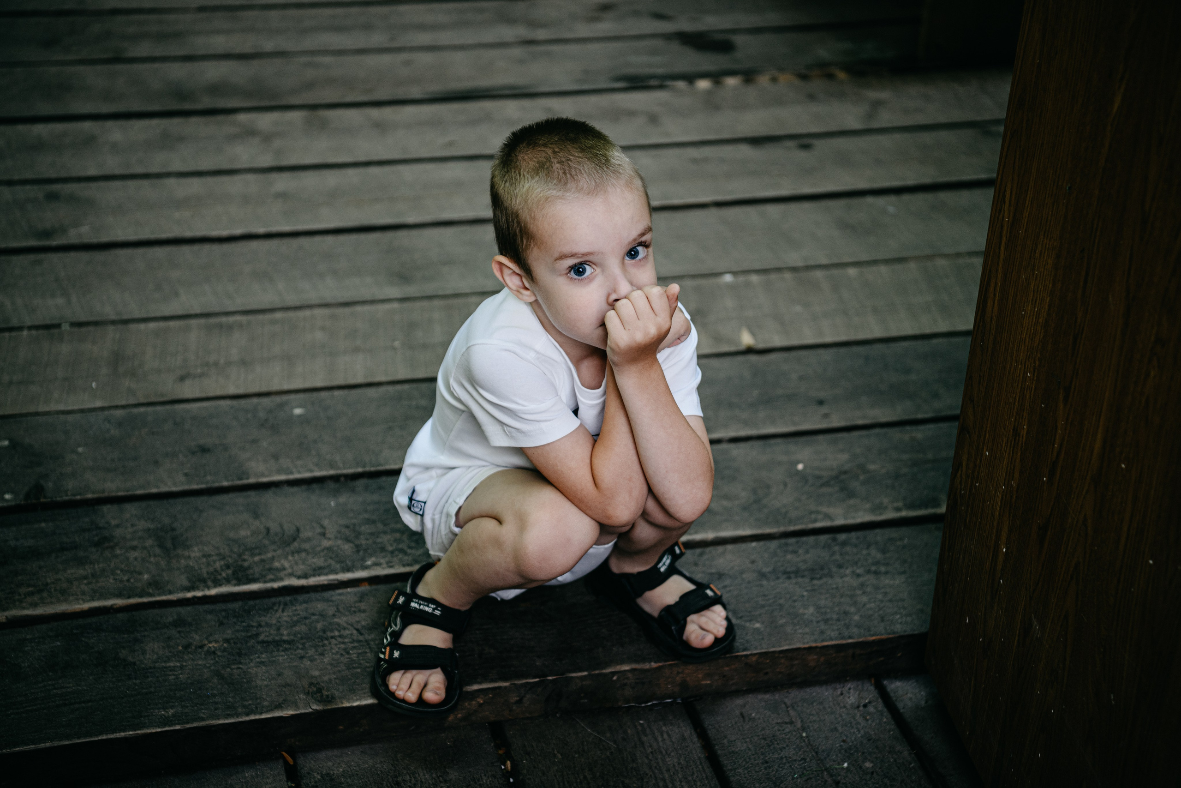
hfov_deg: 28.8
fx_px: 2296
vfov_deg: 19.5
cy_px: 394
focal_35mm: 70
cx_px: 590
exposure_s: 1/160
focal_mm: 70
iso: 500
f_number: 3.2
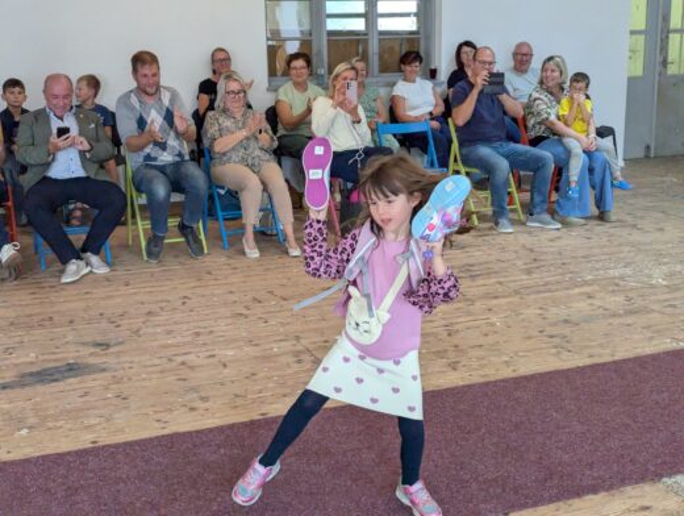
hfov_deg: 39.6
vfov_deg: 30.4
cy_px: 258
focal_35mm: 48
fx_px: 950
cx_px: 342
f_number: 1.85
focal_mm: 6.81
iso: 972
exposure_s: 1/791
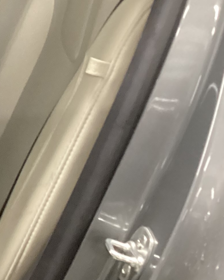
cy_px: 66
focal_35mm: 101
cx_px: -141
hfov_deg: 14.0
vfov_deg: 18.9
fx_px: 837
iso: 800
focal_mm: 3.3
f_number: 2.4
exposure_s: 1/25
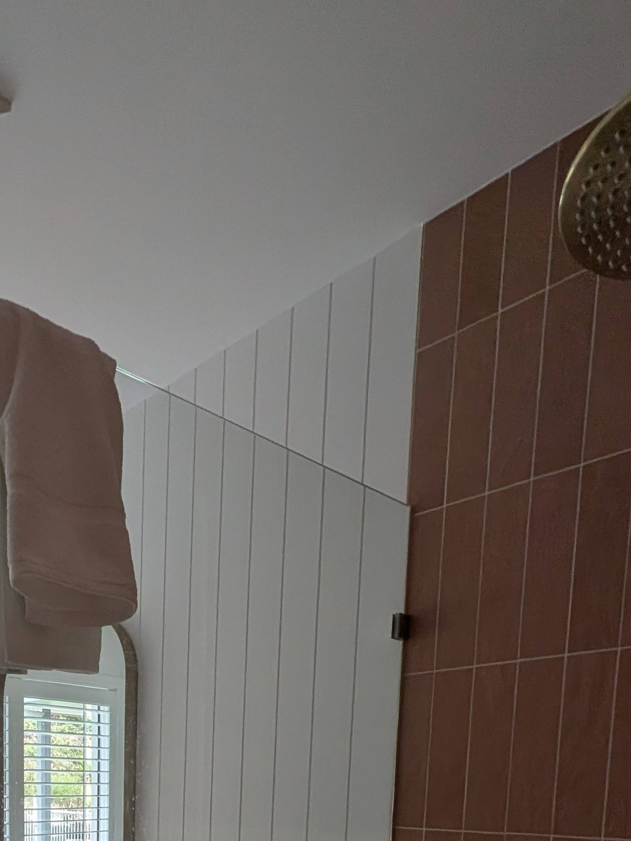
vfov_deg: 50.7
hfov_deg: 46.5
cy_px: 847
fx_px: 680
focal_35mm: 28
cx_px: 107
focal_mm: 1.54
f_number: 2.2
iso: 60
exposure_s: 1/25
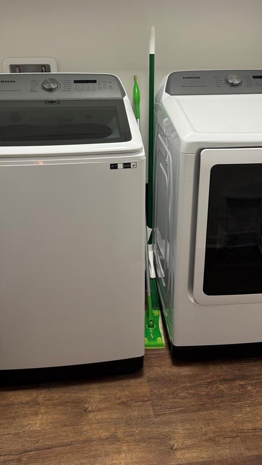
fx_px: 432
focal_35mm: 35
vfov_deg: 55.9
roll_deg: -0.2
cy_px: 171
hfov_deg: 33.7
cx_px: 139
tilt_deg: -20.3
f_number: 1.78
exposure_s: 1/60
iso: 125
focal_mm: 6.76
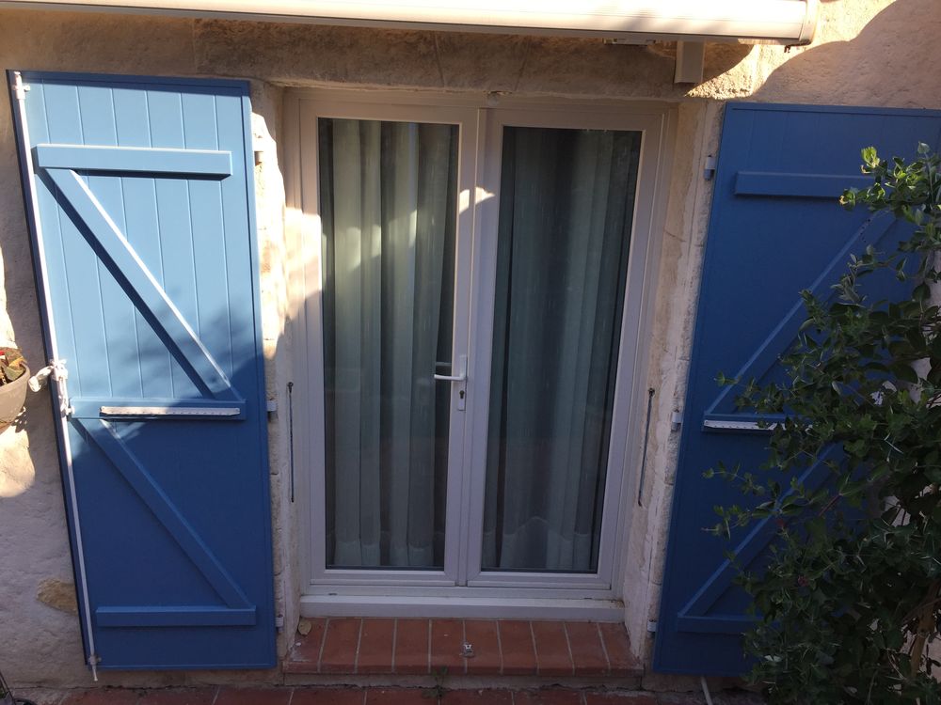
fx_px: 788
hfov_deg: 61.7
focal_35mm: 29
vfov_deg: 48.2
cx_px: 470
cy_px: 352
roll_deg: -3.4
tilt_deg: -17.2
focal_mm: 4.15
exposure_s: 1/638
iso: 32
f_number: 2.2
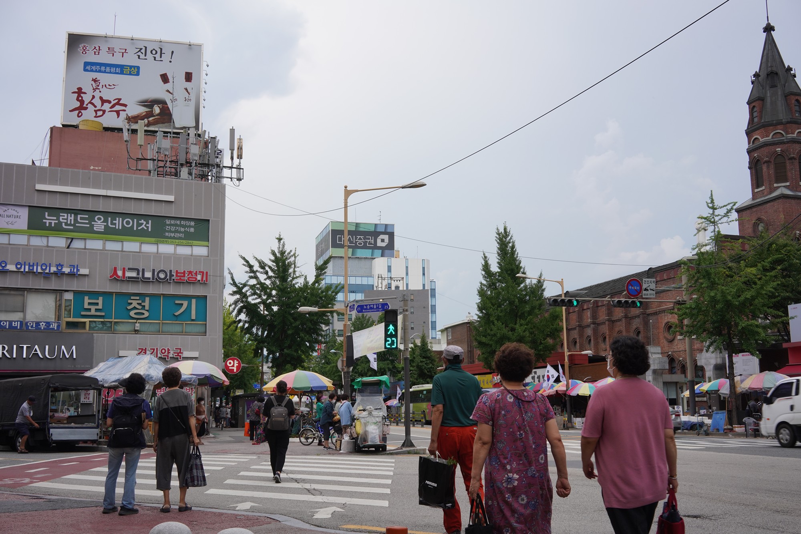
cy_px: 267
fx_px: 779
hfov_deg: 54.4
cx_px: 400
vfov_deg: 37.9
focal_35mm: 35
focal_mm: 35
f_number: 14
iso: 400
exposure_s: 1/100
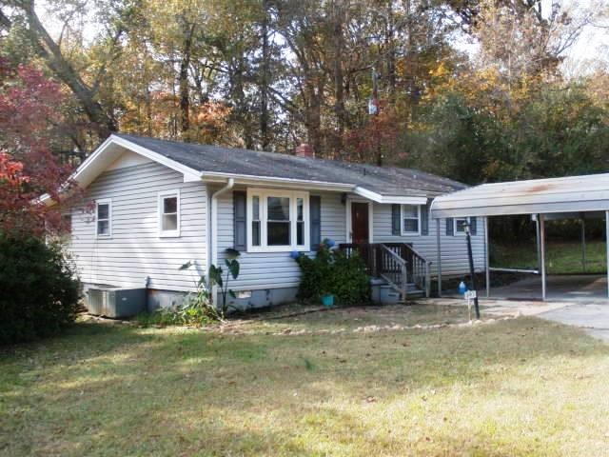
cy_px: 228
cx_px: 304
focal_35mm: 34
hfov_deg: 54.0
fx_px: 598
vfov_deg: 41.8
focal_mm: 6
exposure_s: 1/125
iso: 100
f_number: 3.4
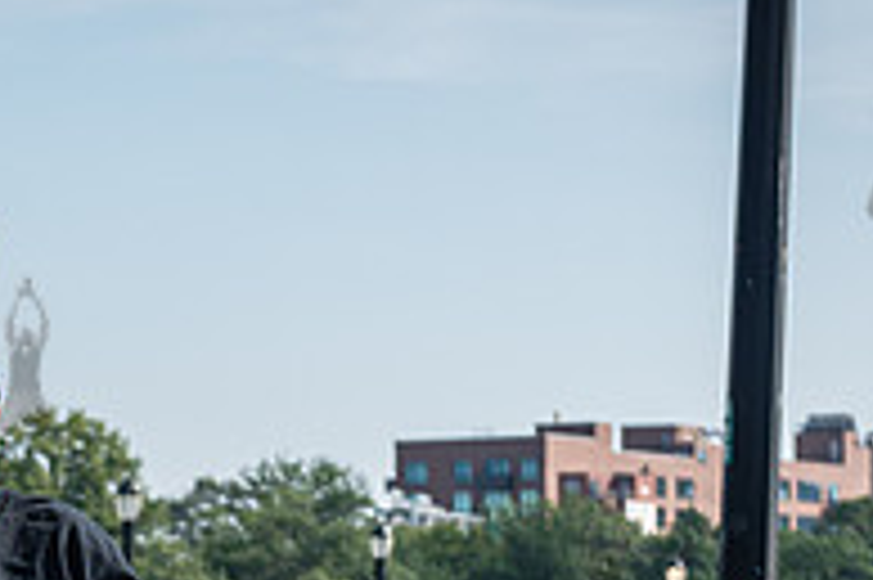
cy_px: 786
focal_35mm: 194
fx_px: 4700
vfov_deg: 7.0
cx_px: -38
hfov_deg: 10.5
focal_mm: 60
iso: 400
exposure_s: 1/2000
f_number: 5
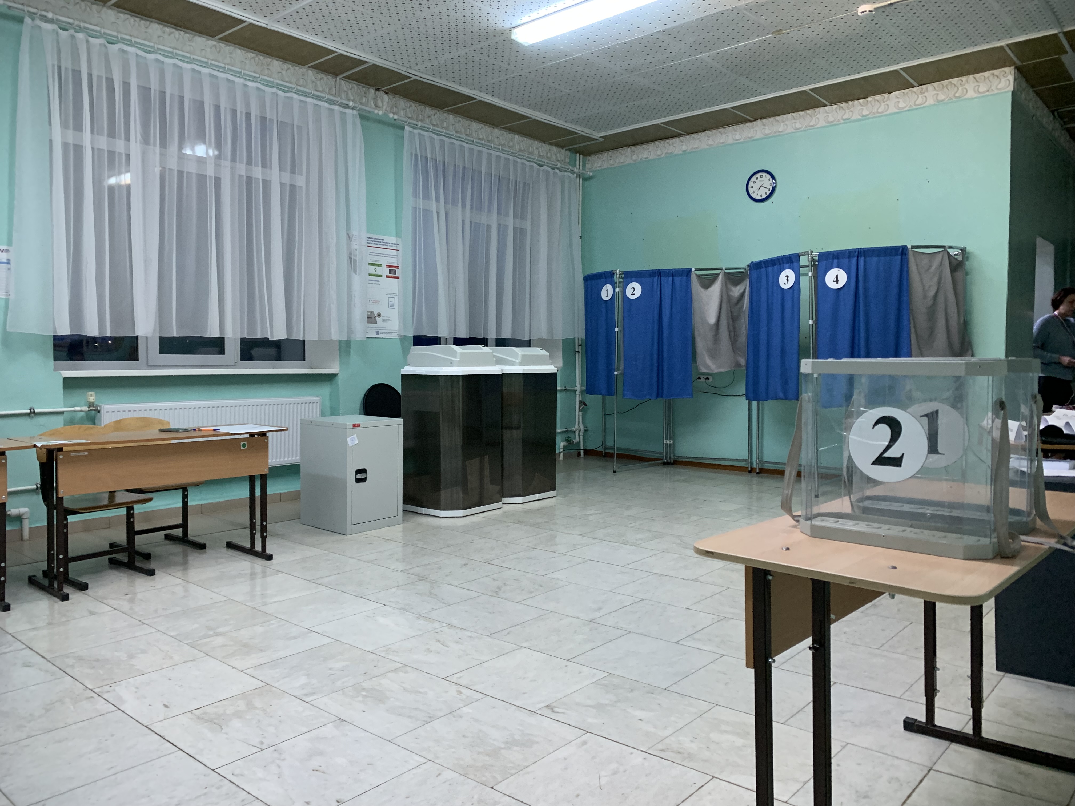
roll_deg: +0.2
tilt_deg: -2.8
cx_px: 538
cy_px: 403
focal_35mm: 26
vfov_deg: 53.1
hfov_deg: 67.3
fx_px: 807
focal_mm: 4.25
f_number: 1.8
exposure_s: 1/60
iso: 160
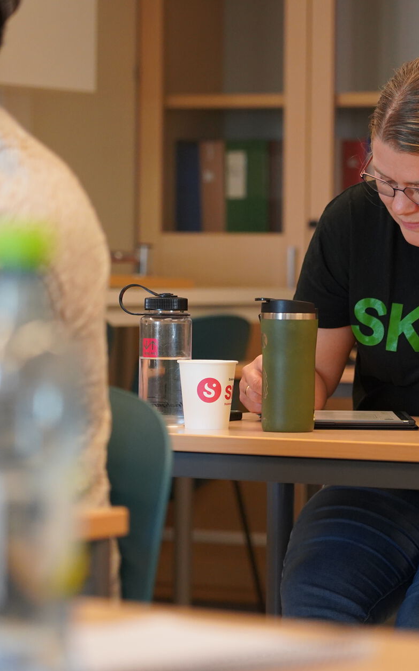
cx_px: 317
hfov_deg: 8.0
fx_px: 2997
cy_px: 329
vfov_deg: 12.8
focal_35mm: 164
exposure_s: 1/160
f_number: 4
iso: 3200
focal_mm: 105
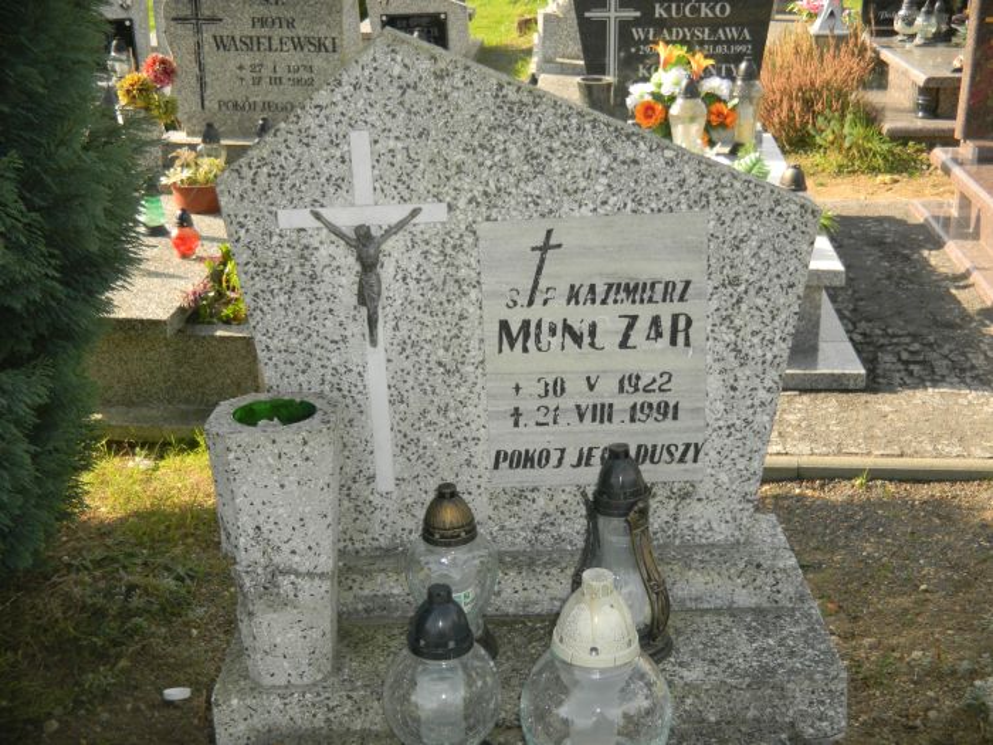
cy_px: 372
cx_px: 496
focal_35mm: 46
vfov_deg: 31.5
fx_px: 1320
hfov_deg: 41.2
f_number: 4.1
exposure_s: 1/187
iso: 80
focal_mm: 8.3
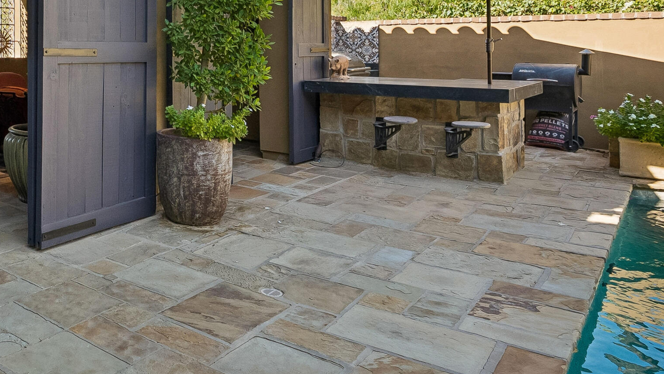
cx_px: 62
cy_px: 58
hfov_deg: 52.1
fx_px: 581
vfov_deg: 34.2
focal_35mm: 33
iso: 400
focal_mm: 16
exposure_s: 1/125
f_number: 8
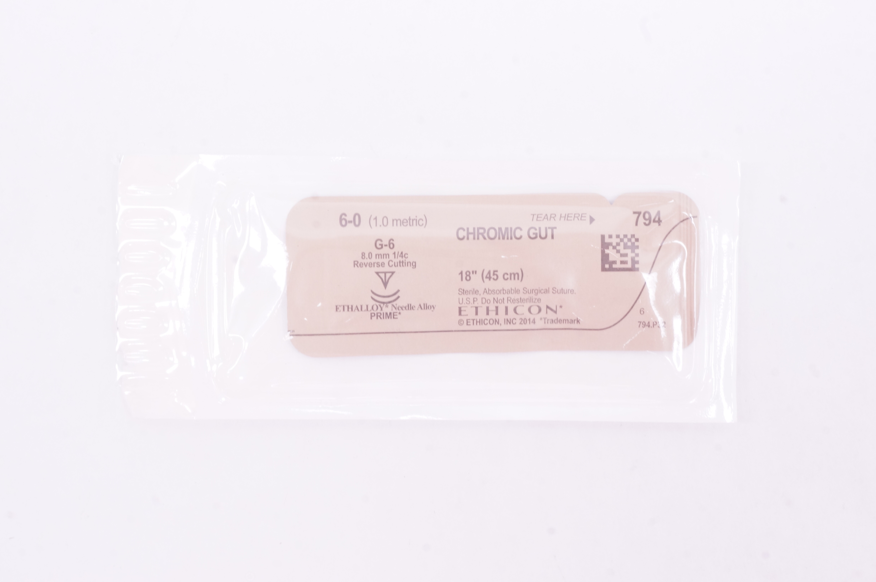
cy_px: 291
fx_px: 1604
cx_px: 438
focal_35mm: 66
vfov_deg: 20.6
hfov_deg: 30.5
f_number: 16
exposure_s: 1/13
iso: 800
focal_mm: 44
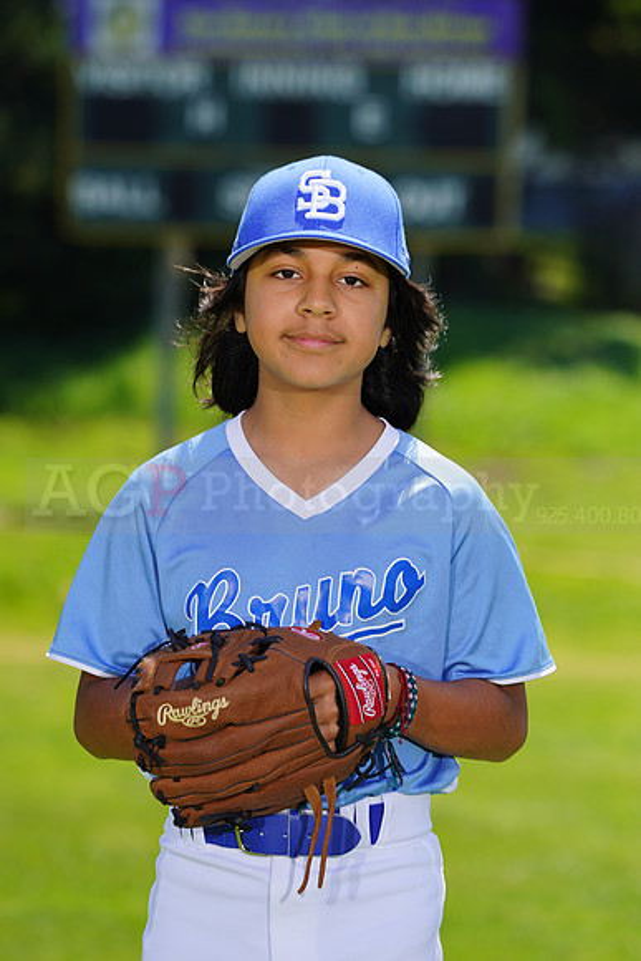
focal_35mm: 271
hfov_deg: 5.1
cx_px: 320
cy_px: 480
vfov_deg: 7.6
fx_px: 7233
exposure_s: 1/250
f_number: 8
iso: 100
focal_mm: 271
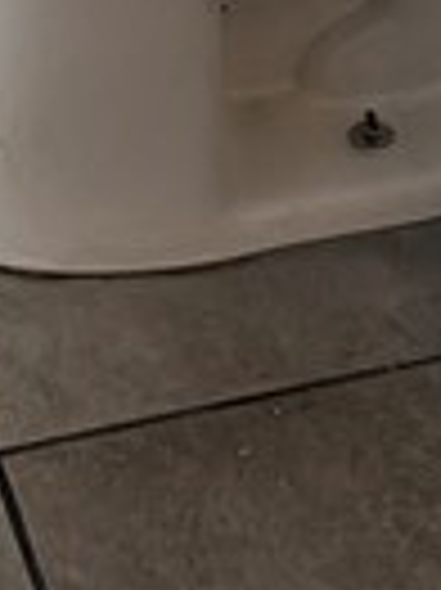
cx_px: 22
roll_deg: +1.5
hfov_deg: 7.9
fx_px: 3199
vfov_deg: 9.0
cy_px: -1027
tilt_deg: -19.7
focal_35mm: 188
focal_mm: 6.76
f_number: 1.78
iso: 160
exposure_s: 1/120
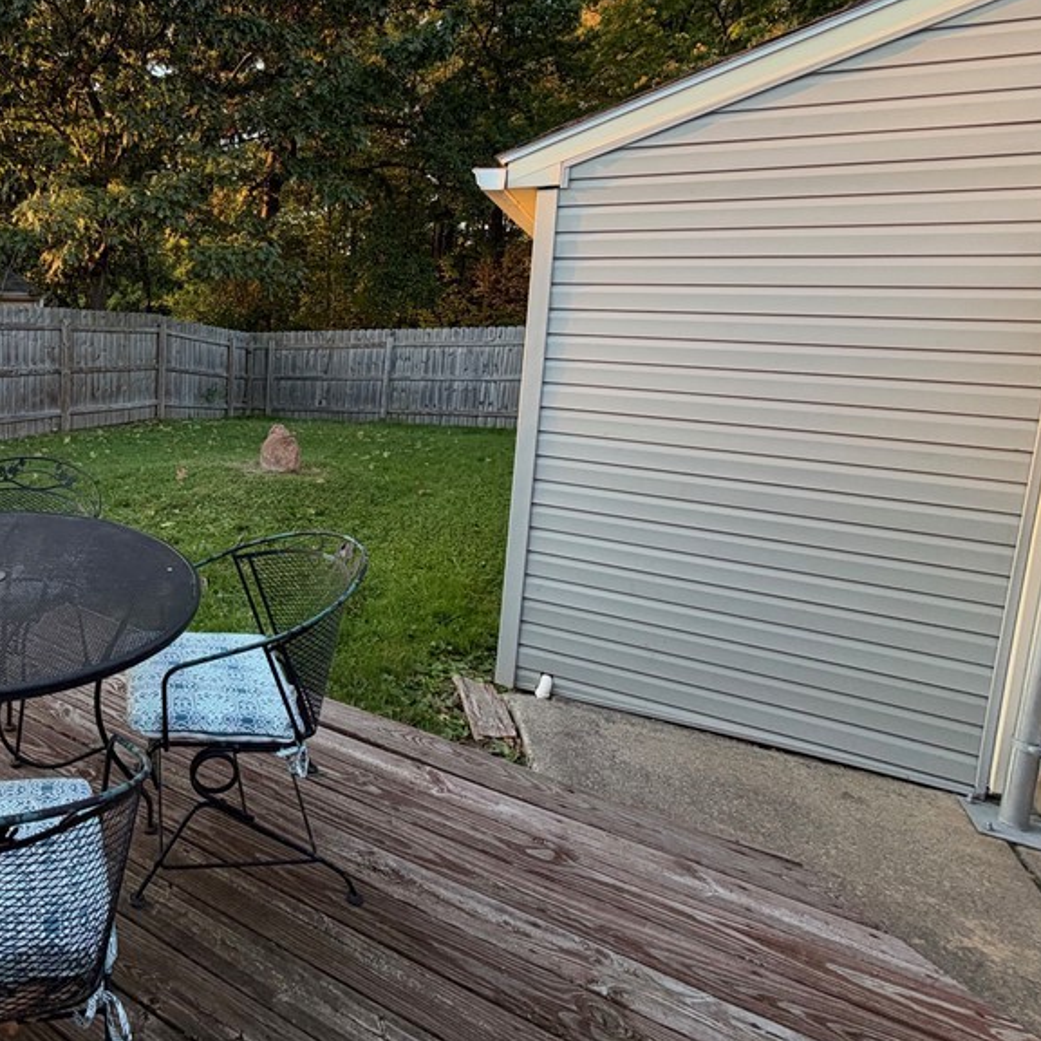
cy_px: 389
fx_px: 749
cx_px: 170
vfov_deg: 68.5
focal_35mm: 22
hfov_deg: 62.1
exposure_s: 1/121
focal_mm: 2.22
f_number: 2.2
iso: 125
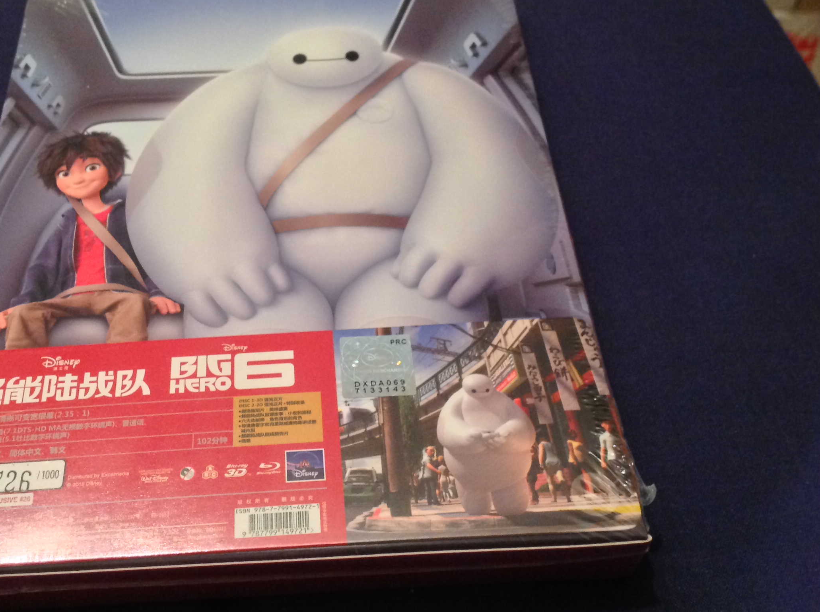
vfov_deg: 32.8
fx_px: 1041
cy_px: 292
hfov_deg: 42.7
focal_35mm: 44
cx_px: 316
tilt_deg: -46.2
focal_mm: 4.28
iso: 400
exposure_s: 1/17
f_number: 2.4
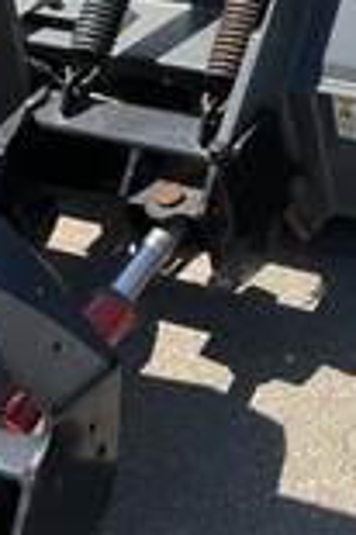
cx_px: 477
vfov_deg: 25.3
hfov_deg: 16.4
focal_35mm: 78
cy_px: 59
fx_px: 1160
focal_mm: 3
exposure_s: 1/1342
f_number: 1.8
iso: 25
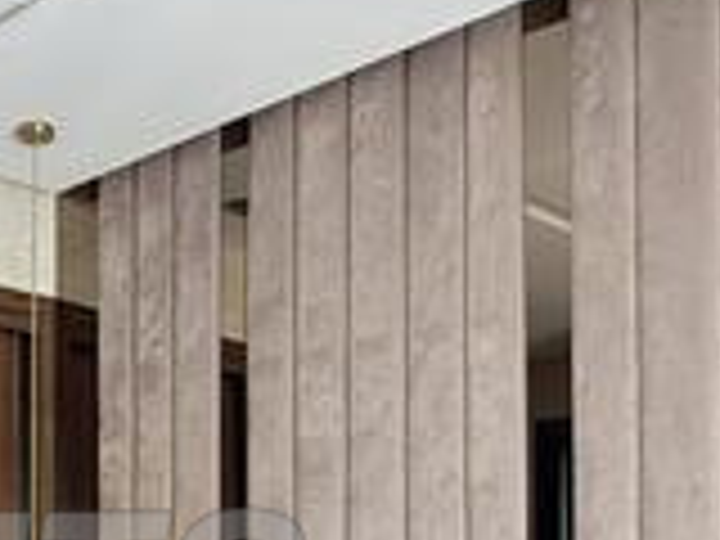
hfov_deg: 33.0
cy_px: 580
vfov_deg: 24.5
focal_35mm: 56
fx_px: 1165
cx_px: 104
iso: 400
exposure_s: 1/97
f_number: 2.2
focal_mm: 2.22
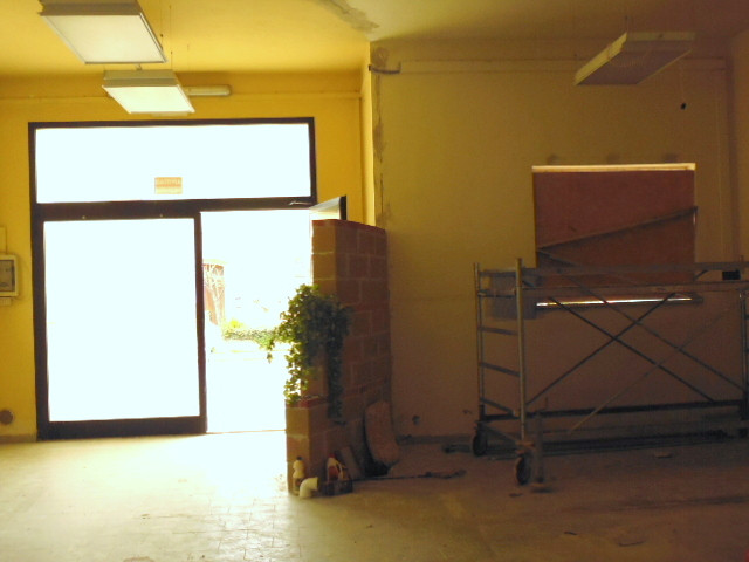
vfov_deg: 31.5
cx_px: 374
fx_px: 995
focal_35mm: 46
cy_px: 281
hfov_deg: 41.2
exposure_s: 1/80
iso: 320
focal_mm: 8.1
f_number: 3.8
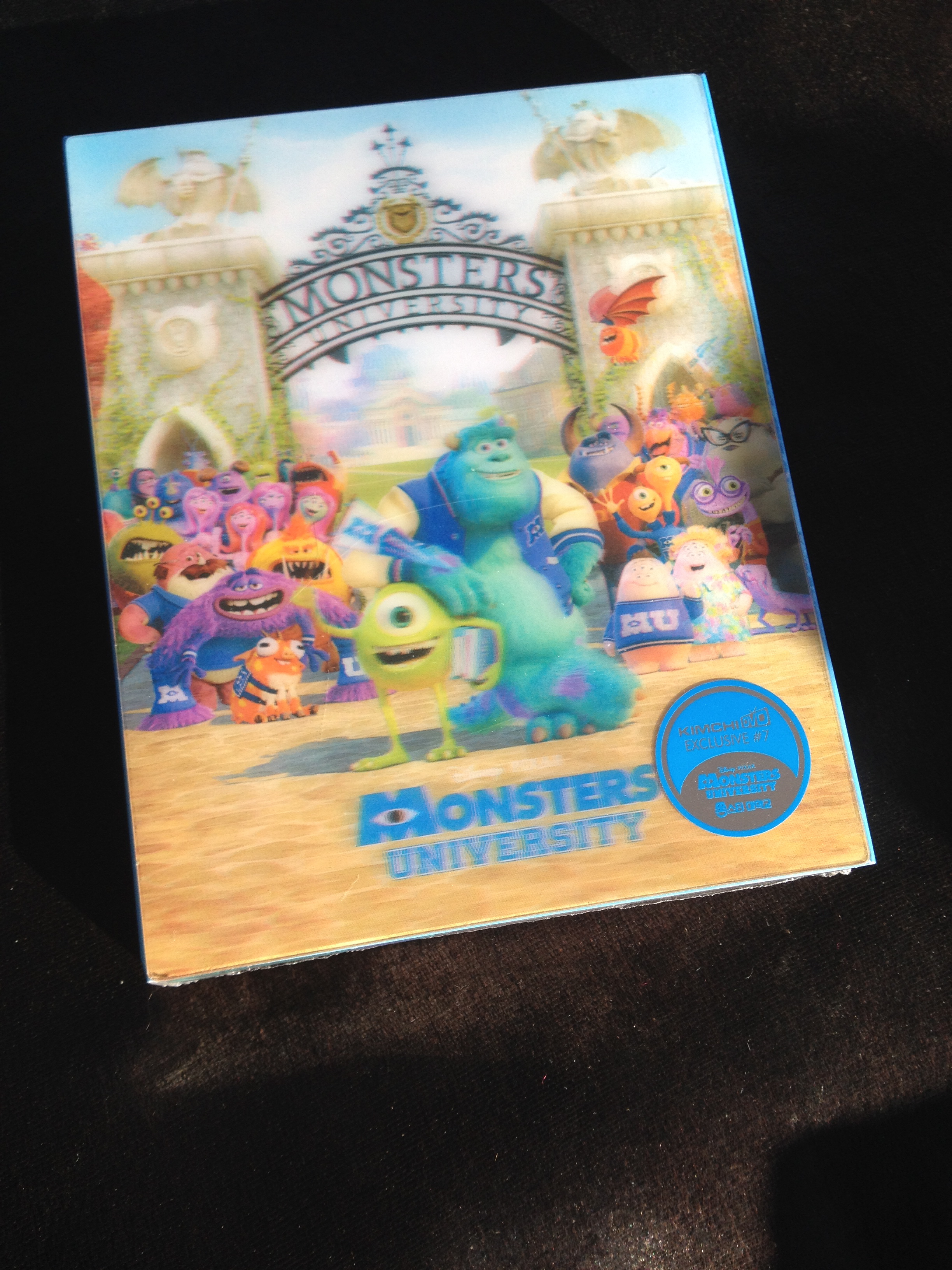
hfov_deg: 40.7
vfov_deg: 52.6
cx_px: 476
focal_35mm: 35
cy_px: 635
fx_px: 1283
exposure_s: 1/627
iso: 50
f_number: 2.4
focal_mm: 4.28
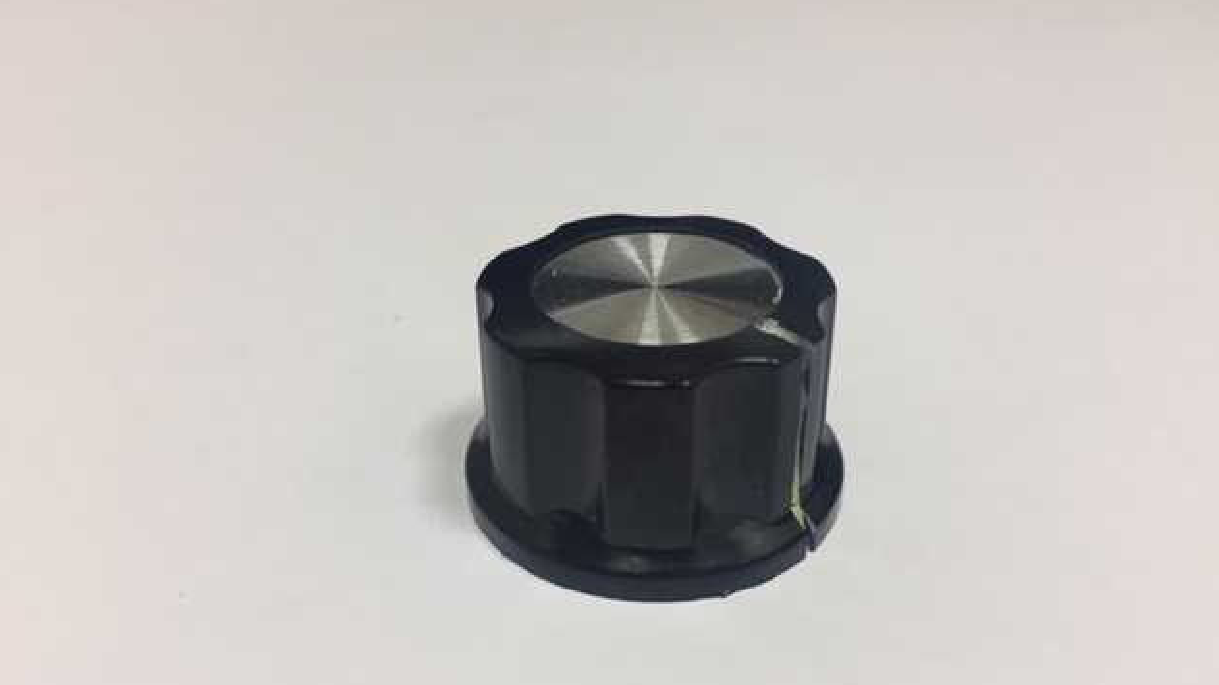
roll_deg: +2.9
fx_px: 1034
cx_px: 611
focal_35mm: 32
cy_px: 421
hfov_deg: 61.0
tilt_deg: -36.9
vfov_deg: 36.5
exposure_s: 1/33
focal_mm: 4.15
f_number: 2.2
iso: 64
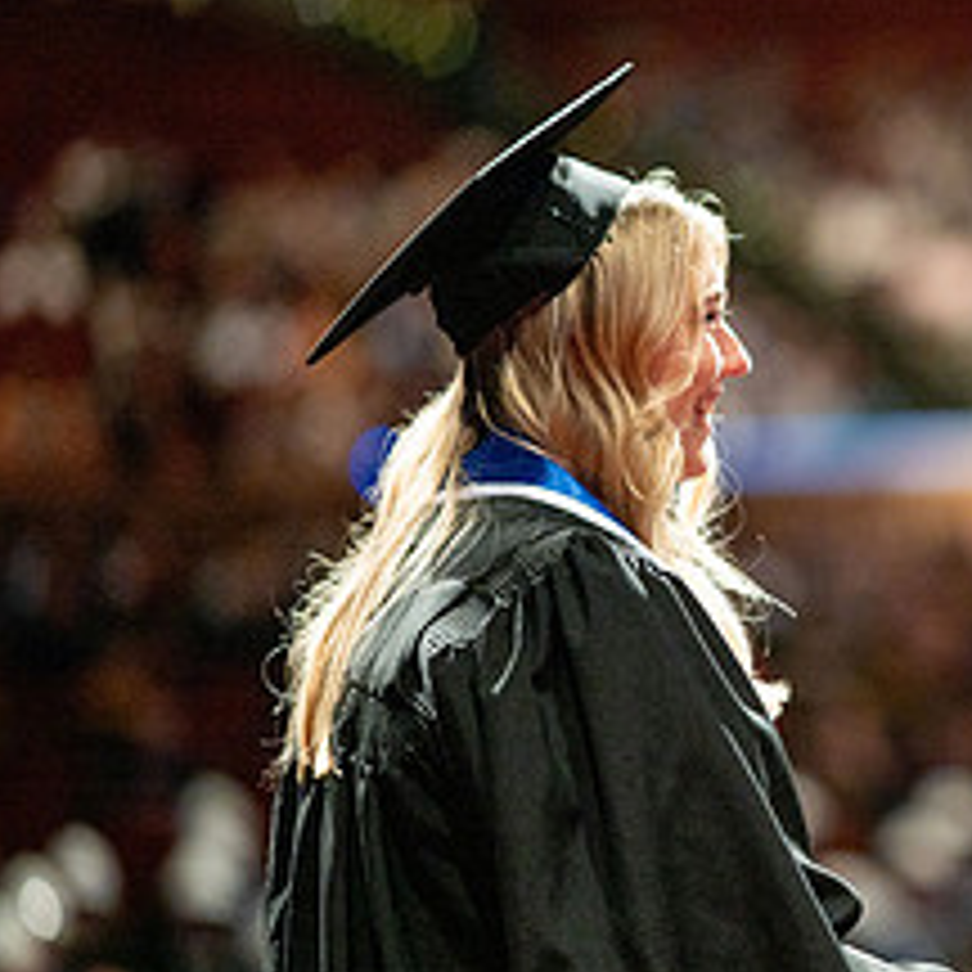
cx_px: 1224
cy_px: 529
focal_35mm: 240
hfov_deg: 7.2
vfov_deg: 7.3
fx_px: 7624
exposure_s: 1/200
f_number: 1.4
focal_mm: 105
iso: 500
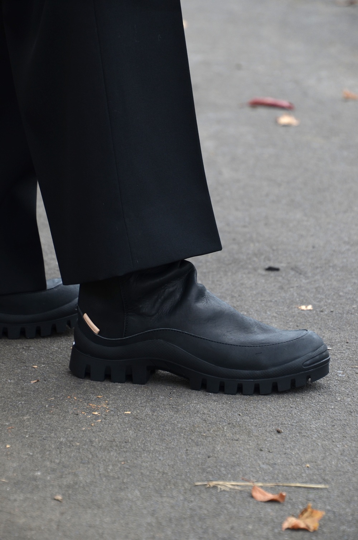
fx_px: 3033
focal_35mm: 202
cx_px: 179
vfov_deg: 10.2
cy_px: 270
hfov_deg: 6.8
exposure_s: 1/400
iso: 320
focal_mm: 135
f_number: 6
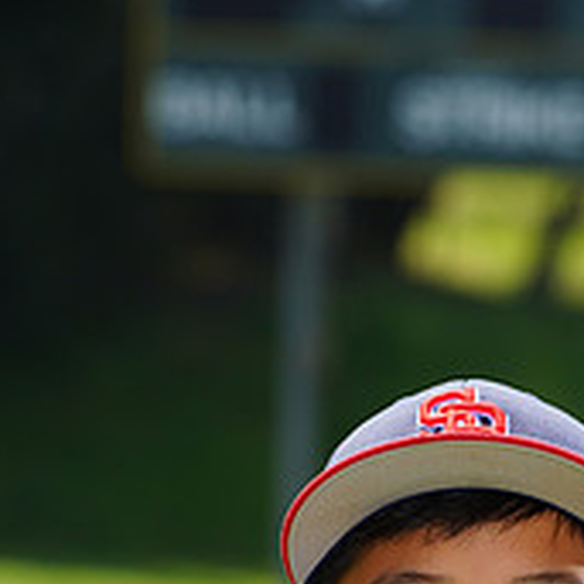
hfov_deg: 3.0
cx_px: 449
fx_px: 11147
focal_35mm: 584
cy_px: 967
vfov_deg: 3.0
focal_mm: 203
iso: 100
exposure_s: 1/250
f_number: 8
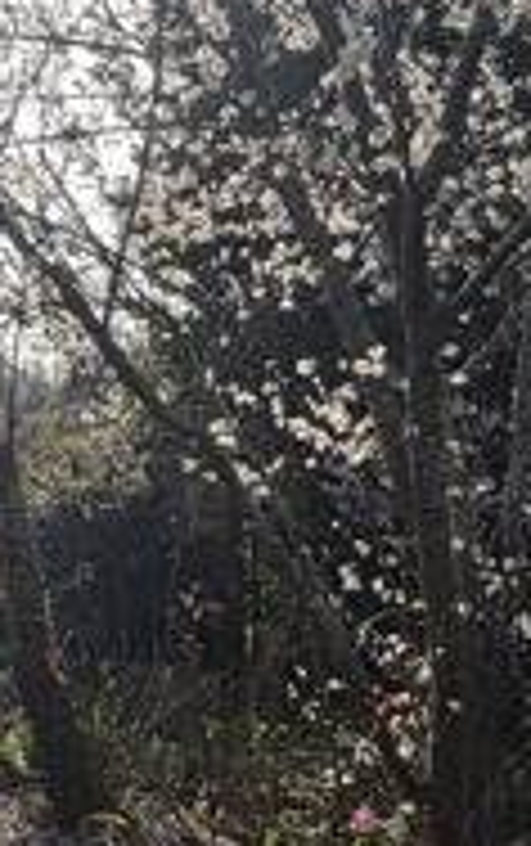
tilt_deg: +2.5
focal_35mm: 63
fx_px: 1454
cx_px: -153
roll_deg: +2.3
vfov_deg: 32.4
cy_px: 432
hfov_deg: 19.2
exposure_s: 1/901
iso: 20
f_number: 2.2
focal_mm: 2.22
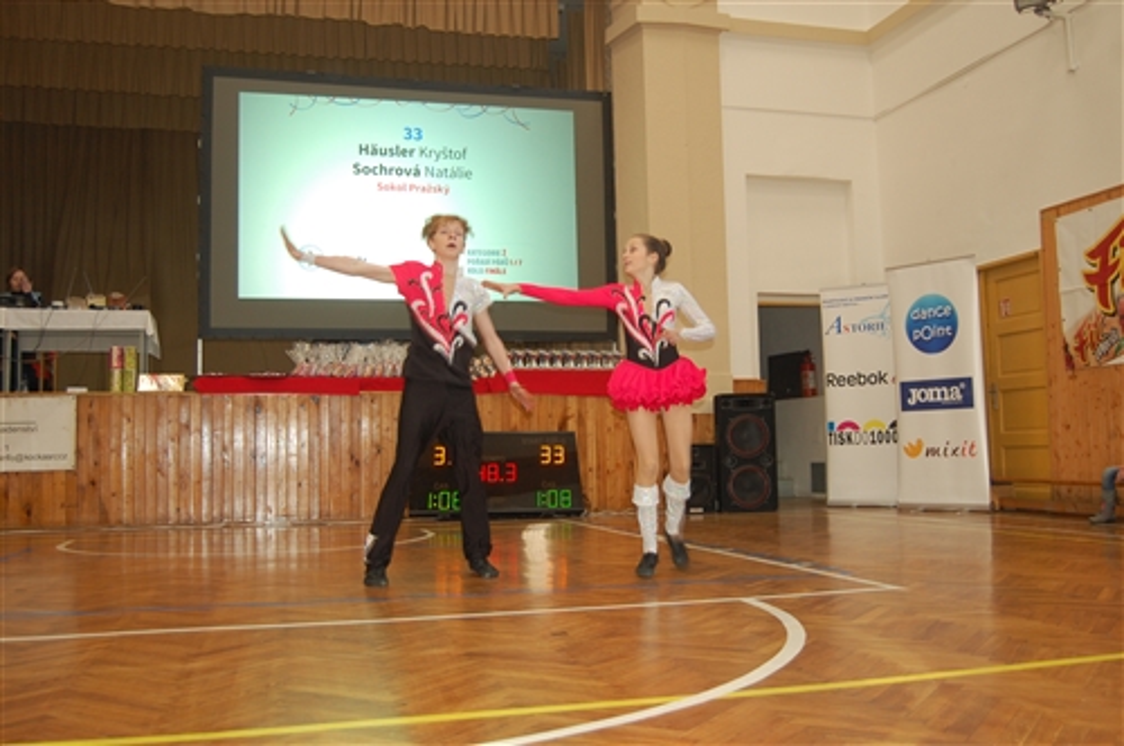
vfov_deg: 38.3
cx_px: 562
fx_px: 1076
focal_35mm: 34
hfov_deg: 55.2
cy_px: 373
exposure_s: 1/60
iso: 400
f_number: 3.8
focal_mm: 23
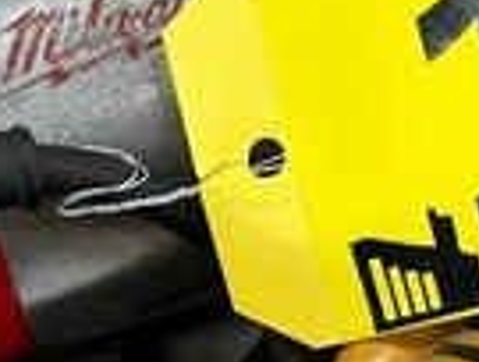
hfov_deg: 13.6
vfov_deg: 10.2
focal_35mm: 144
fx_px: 1998
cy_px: 435
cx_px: 401
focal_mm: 5.7
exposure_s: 1/120
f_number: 1.5
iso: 100
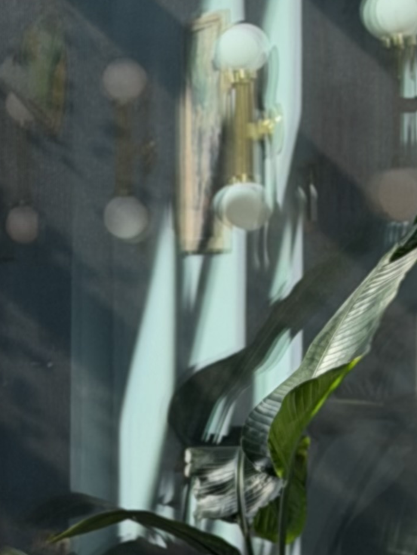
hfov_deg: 7.1
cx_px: 591
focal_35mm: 208
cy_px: 556
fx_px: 3339
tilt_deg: -5.2
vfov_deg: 9.4
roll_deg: -0.8
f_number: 1.78
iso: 80
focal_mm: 6.76
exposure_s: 1/429
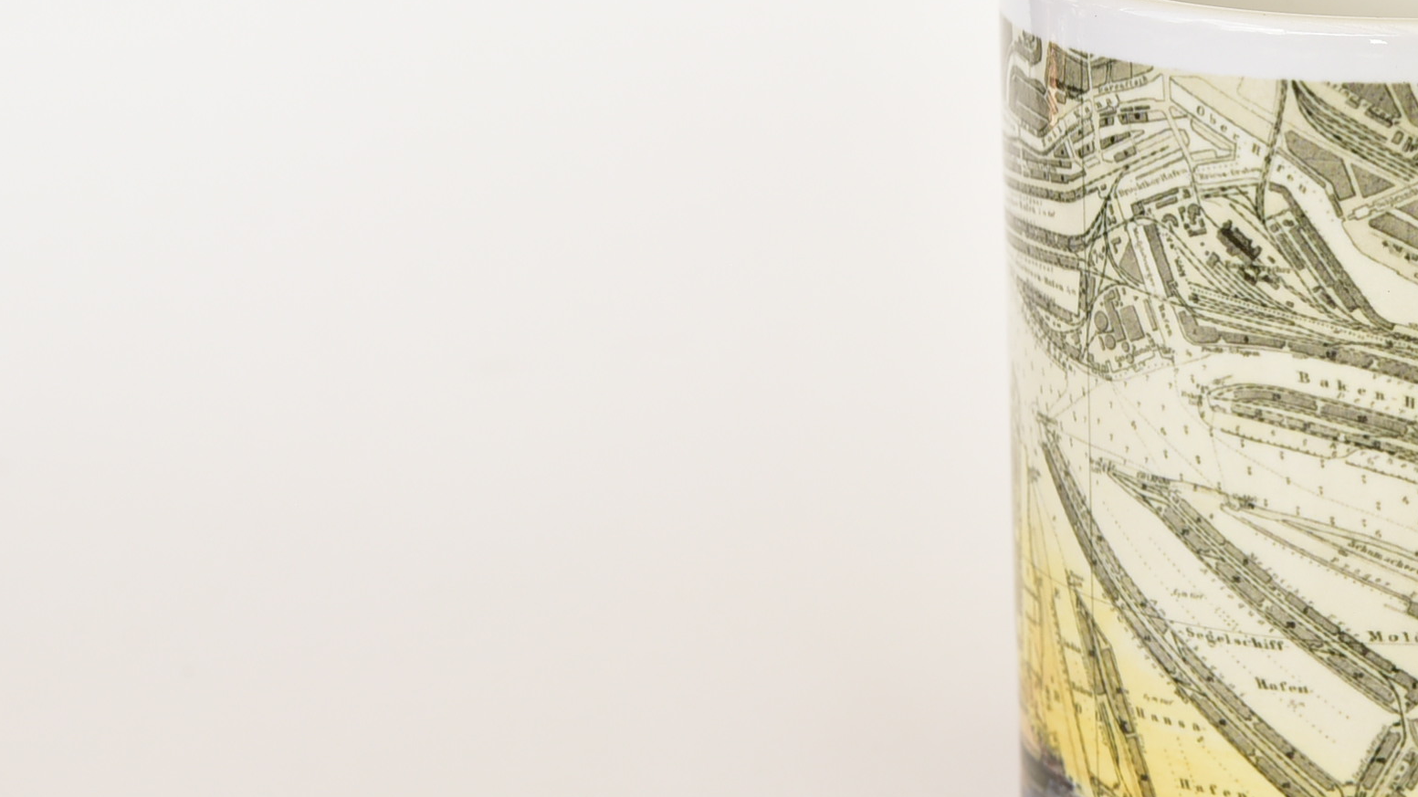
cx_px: 1397
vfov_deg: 8.1
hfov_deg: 14.2
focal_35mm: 149
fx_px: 5601
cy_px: 307
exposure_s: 1/125
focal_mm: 60
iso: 400
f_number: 8
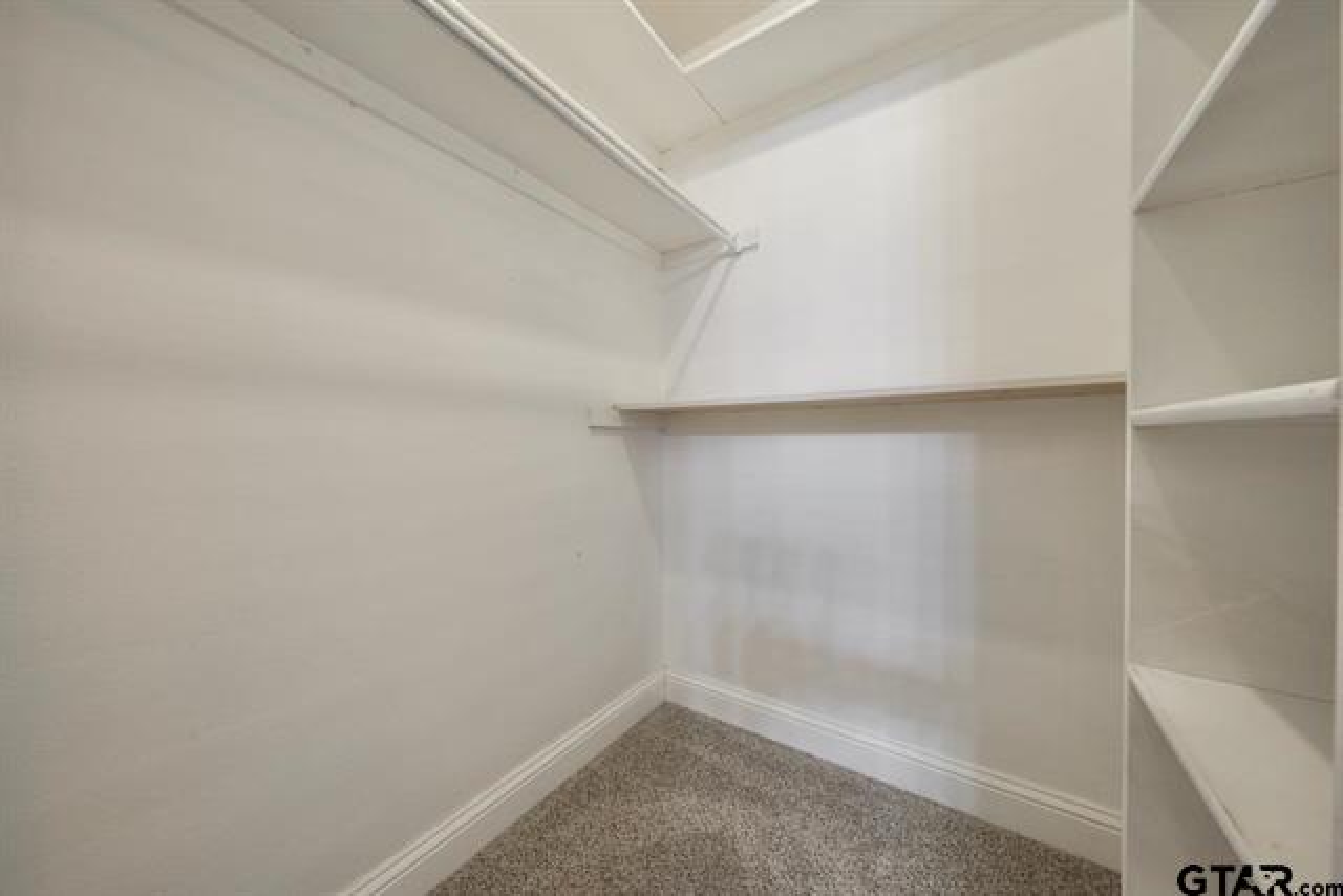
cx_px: 672
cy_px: 448
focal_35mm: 12
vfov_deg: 90.0
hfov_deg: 112.6
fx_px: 448
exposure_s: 1/1.25
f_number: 10
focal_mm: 12
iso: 400
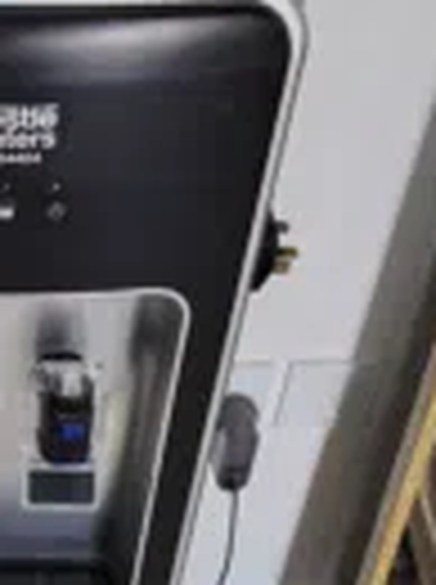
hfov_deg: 19.1
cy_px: 464
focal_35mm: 74
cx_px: -27
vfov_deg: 25.9
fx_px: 1247
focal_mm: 5.25
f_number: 1.75
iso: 3056
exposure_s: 1/100
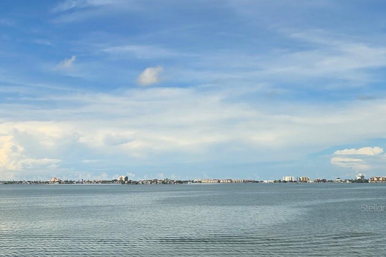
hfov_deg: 39.4
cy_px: 207
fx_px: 493
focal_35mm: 46
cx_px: 33
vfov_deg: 28.6
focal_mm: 6.3
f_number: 1.7
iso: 12
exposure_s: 1/655
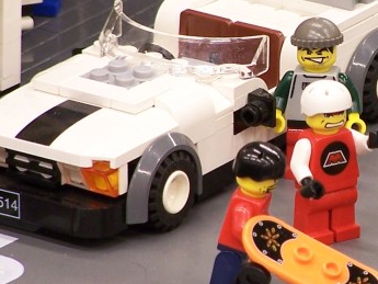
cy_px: 118
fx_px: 8684
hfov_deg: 2.5
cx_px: 388
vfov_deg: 1.9
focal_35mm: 795
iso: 80
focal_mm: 44.4
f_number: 3.6
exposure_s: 1/2
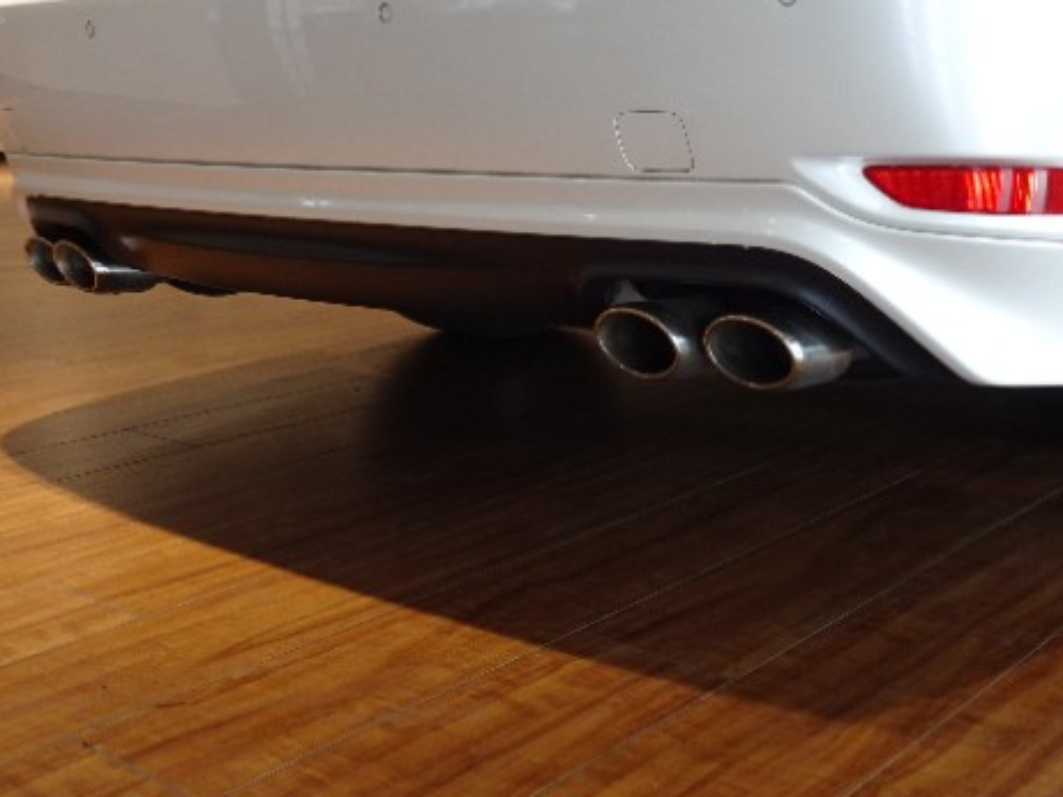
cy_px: 281
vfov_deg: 33.4
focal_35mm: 43
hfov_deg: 43.5
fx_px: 1321
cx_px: 666
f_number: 4
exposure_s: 1/40
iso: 160
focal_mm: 5.26
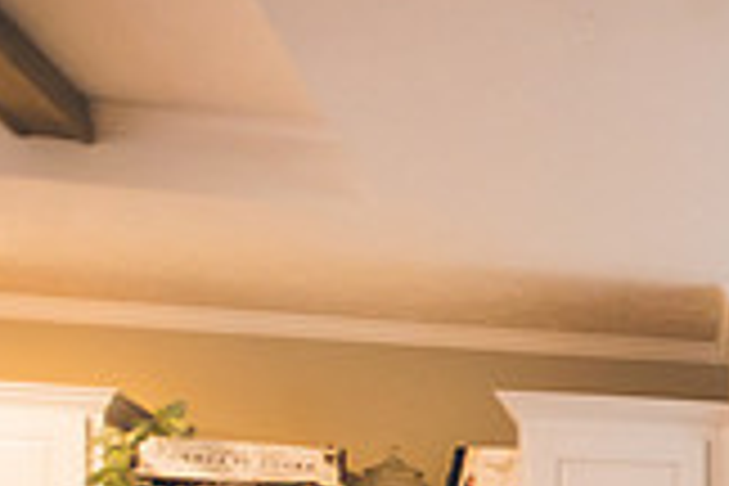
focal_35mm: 86
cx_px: 1287
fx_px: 1741
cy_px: 772
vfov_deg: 14.6
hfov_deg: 18.7
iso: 2000
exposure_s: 1/125
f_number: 2.8
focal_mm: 24
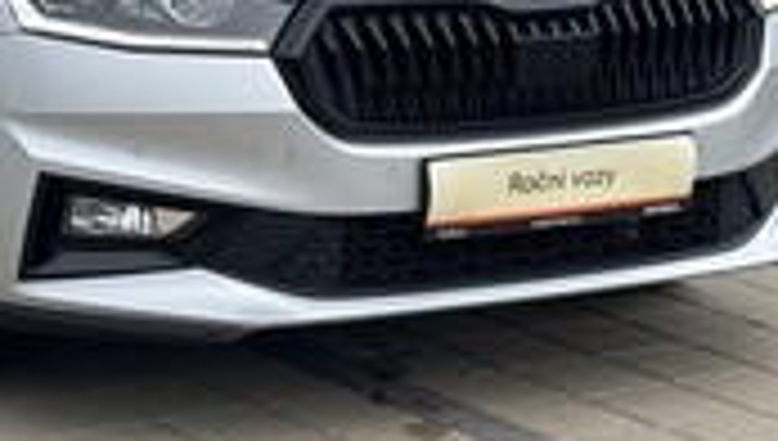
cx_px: 148
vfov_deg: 7.3
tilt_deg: -4.7
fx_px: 3430
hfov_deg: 12.9
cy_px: -160
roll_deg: +0.4
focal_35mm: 166
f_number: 1.78
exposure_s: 1/980
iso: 64
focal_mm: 6.76
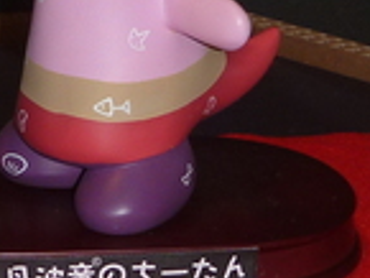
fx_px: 1797
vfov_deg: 8.8
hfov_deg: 11.7
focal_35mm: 168
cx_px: 140
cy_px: -13
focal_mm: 5.5
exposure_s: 1/30
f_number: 3.5
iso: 100
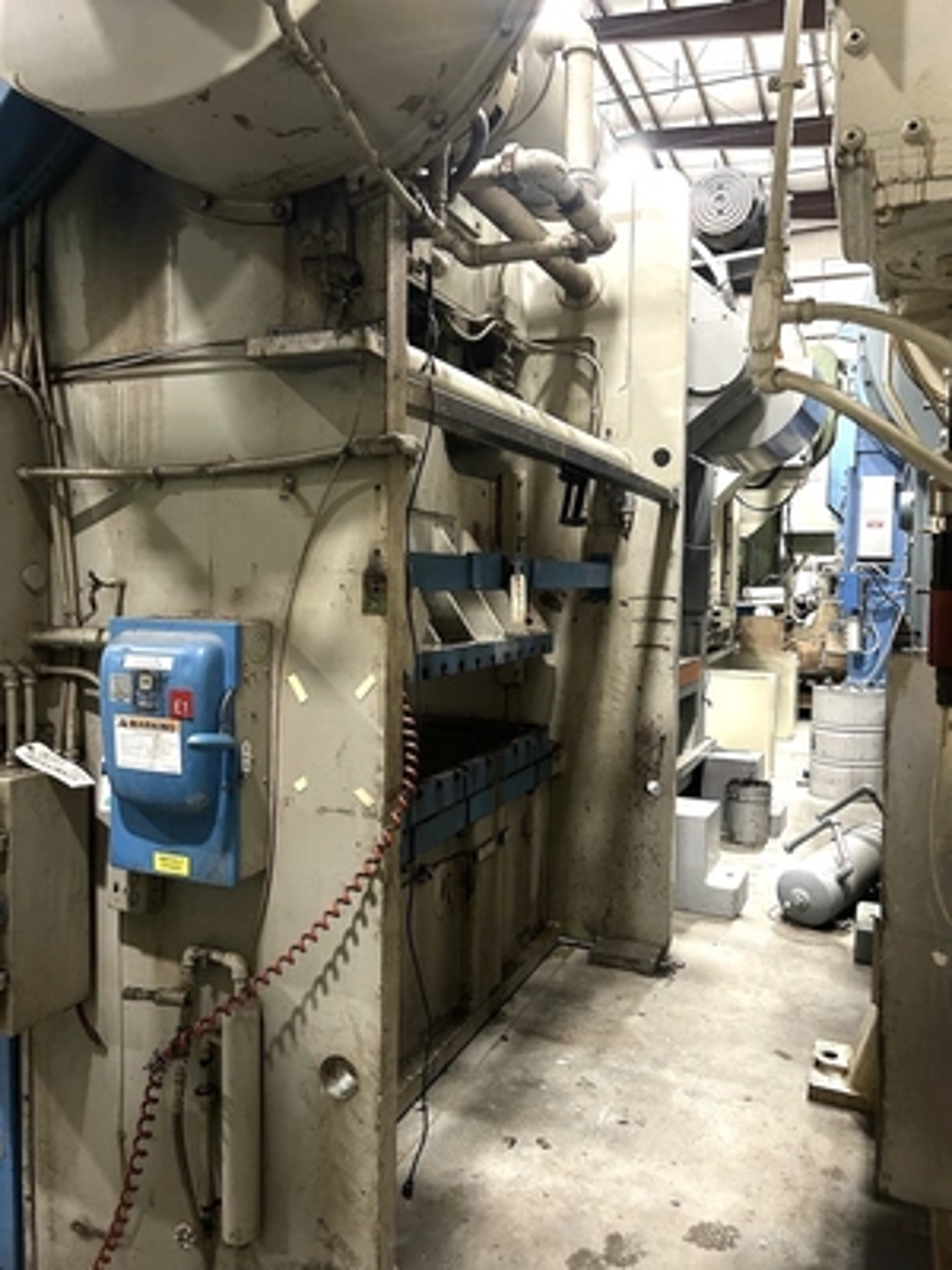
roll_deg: -0.2
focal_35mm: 26
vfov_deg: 67.3
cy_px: 635
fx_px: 953
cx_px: 476
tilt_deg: -2.9
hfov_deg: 53.1
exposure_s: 1/30
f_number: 1.5
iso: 640
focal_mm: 5.7
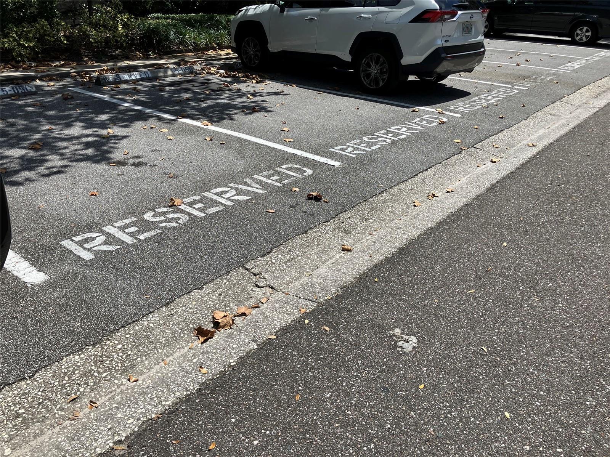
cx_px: 305
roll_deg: +0.1
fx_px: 493
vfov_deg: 49.7
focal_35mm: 28
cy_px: 228
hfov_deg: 63.5
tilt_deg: -21.8
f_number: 1.8
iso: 32
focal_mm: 3.99
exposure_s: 1/2558
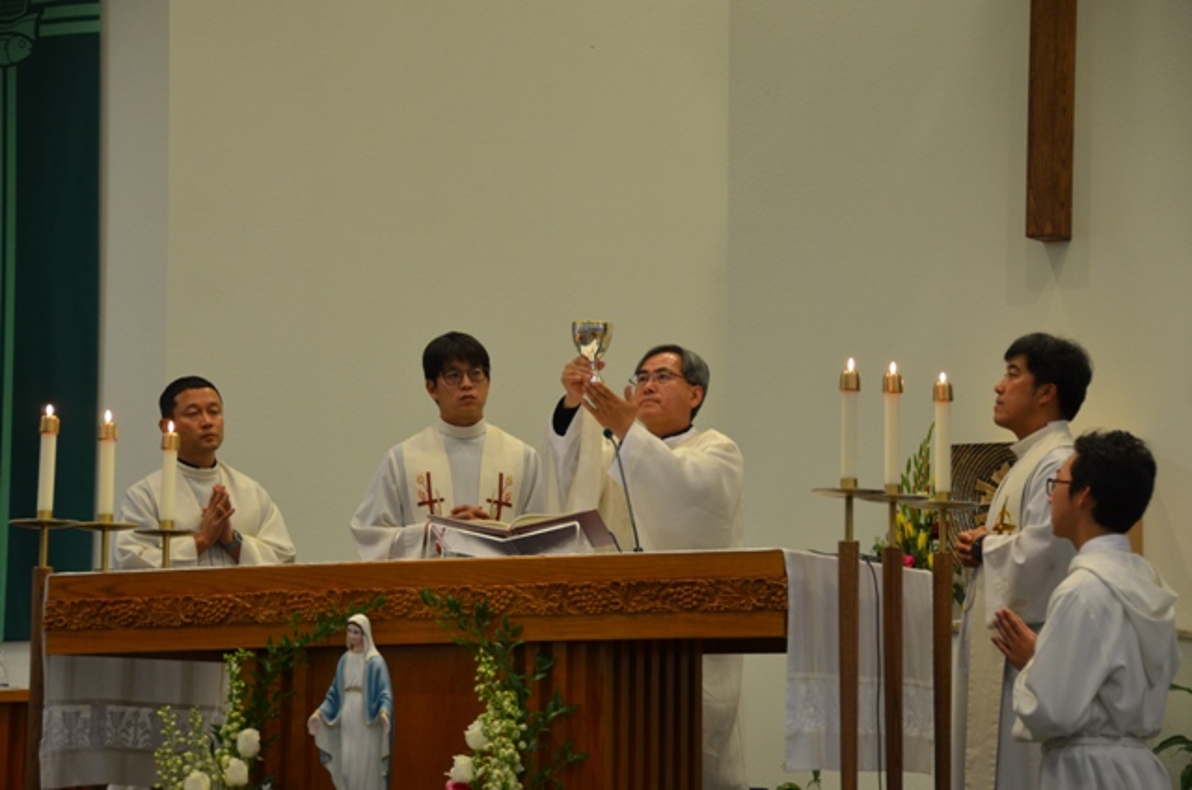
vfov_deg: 12.1
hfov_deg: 18.2
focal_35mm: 112
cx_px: 596
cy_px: 395
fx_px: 3718
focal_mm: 75
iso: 800
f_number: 5
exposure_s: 1/40
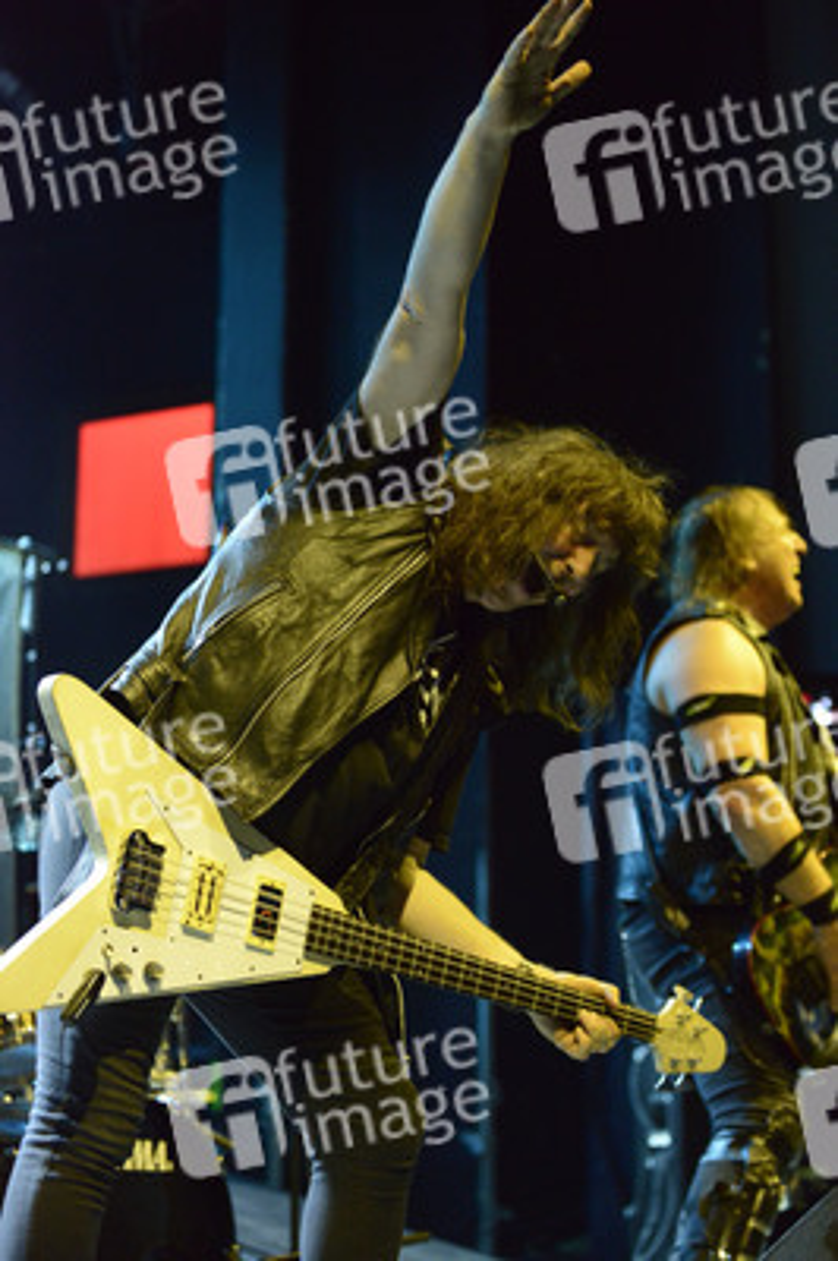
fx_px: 2448
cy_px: 630
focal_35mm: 70
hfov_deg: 19.4
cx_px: 419
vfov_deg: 28.9
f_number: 2.8
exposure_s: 1/200
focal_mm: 70
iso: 8063
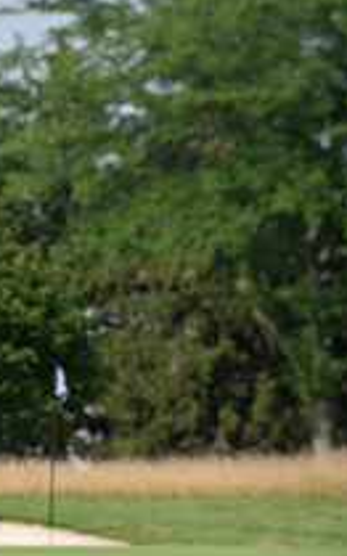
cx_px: -416
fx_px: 8530
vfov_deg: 3.7
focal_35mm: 563
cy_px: 443
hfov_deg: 2.3
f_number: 5
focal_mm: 200
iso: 250
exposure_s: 1/2500
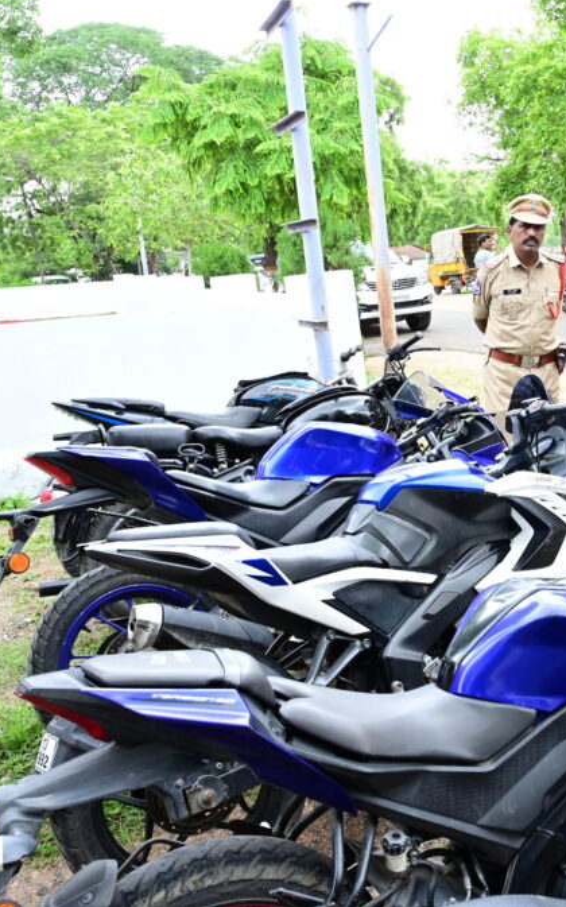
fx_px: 1112
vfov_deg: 44.4
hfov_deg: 27.3
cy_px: 448
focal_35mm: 45
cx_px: 531
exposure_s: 1/250
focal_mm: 29
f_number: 7.1
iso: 1250
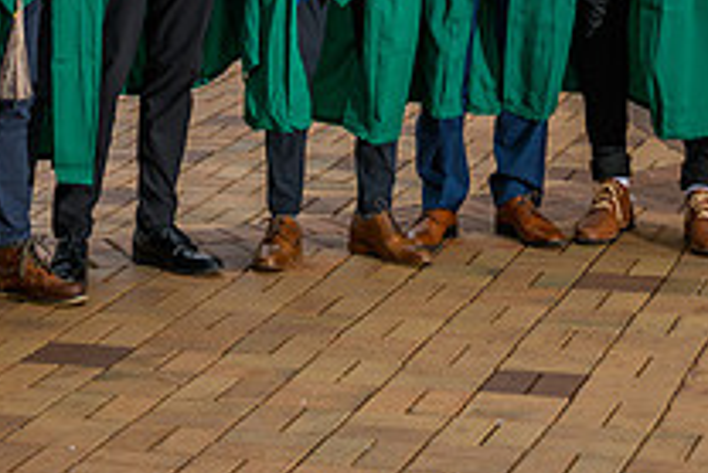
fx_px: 3011
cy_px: -267
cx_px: 434
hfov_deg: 13.4
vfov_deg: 8.7
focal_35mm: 153
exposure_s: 1/200
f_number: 4.5
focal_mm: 38
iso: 160
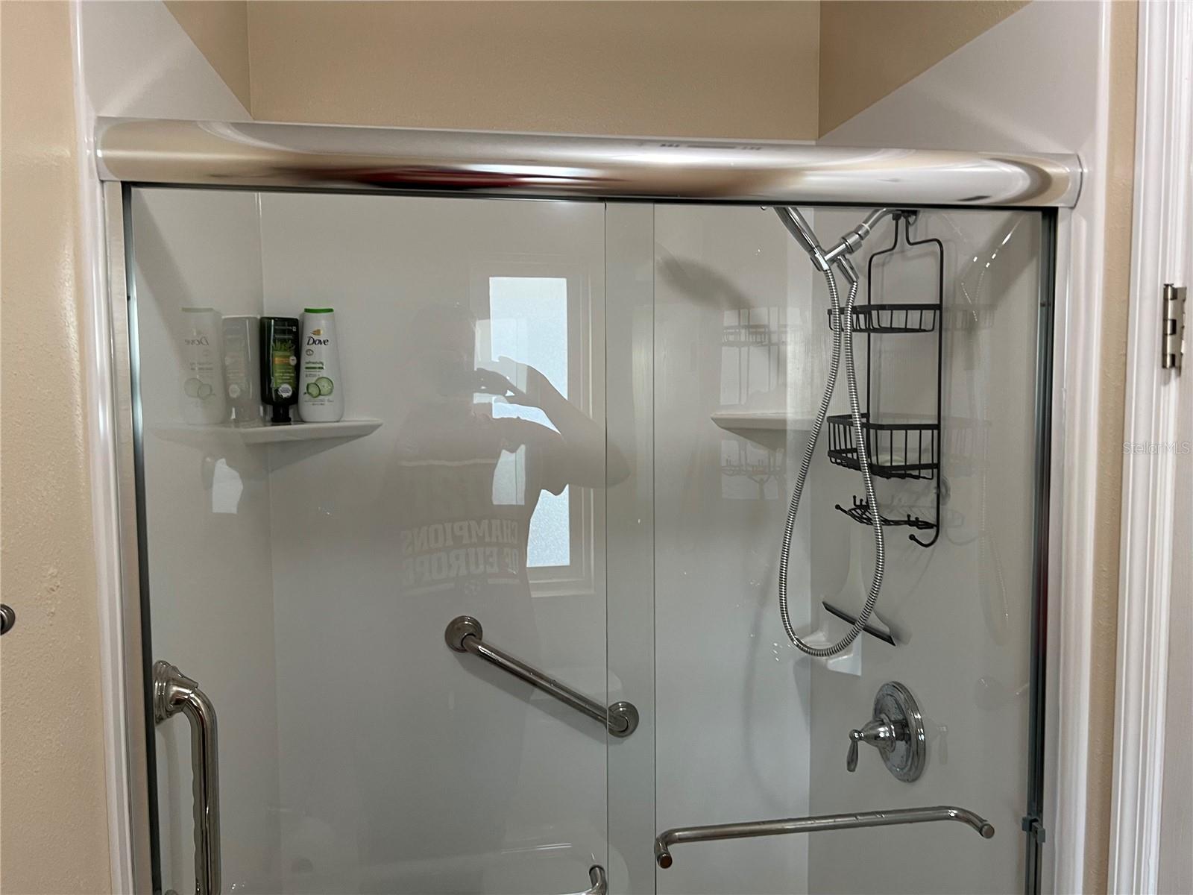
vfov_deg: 53.1
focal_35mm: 26
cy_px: 448
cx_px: 596
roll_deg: +0.1
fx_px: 896
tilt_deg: -3.2
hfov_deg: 67.3
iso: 80
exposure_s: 1/60
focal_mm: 5.7
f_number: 1.5
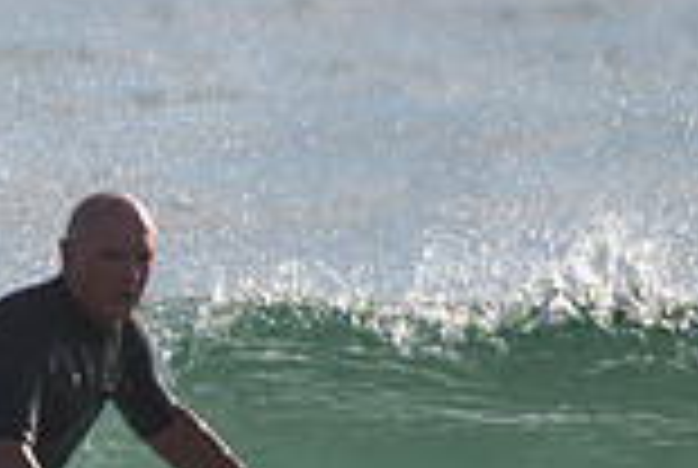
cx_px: -21
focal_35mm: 2290
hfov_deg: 0.9
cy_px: 399
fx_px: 44485
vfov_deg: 0.6
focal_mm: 500
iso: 160
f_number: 5.6
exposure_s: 1/2000
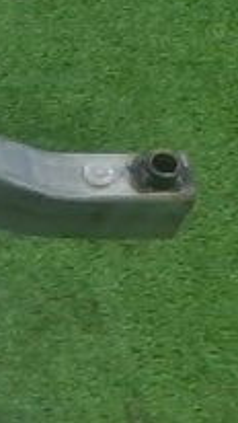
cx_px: -845
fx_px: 2130
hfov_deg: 5.3
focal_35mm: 190
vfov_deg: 9.9
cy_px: 1029
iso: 128
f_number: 2
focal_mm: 4.6
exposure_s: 1/50
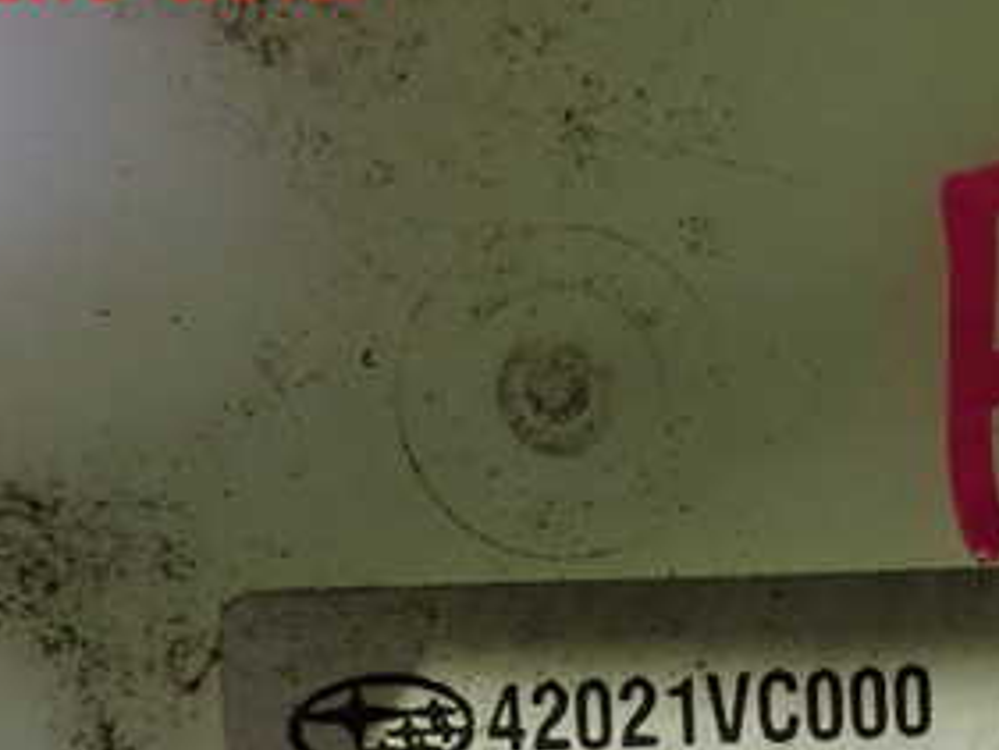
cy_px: 732
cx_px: 779
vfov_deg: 22.2
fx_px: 1848
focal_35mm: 64
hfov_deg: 29.7
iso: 800
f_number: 2.3
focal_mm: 5.4
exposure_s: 1/50
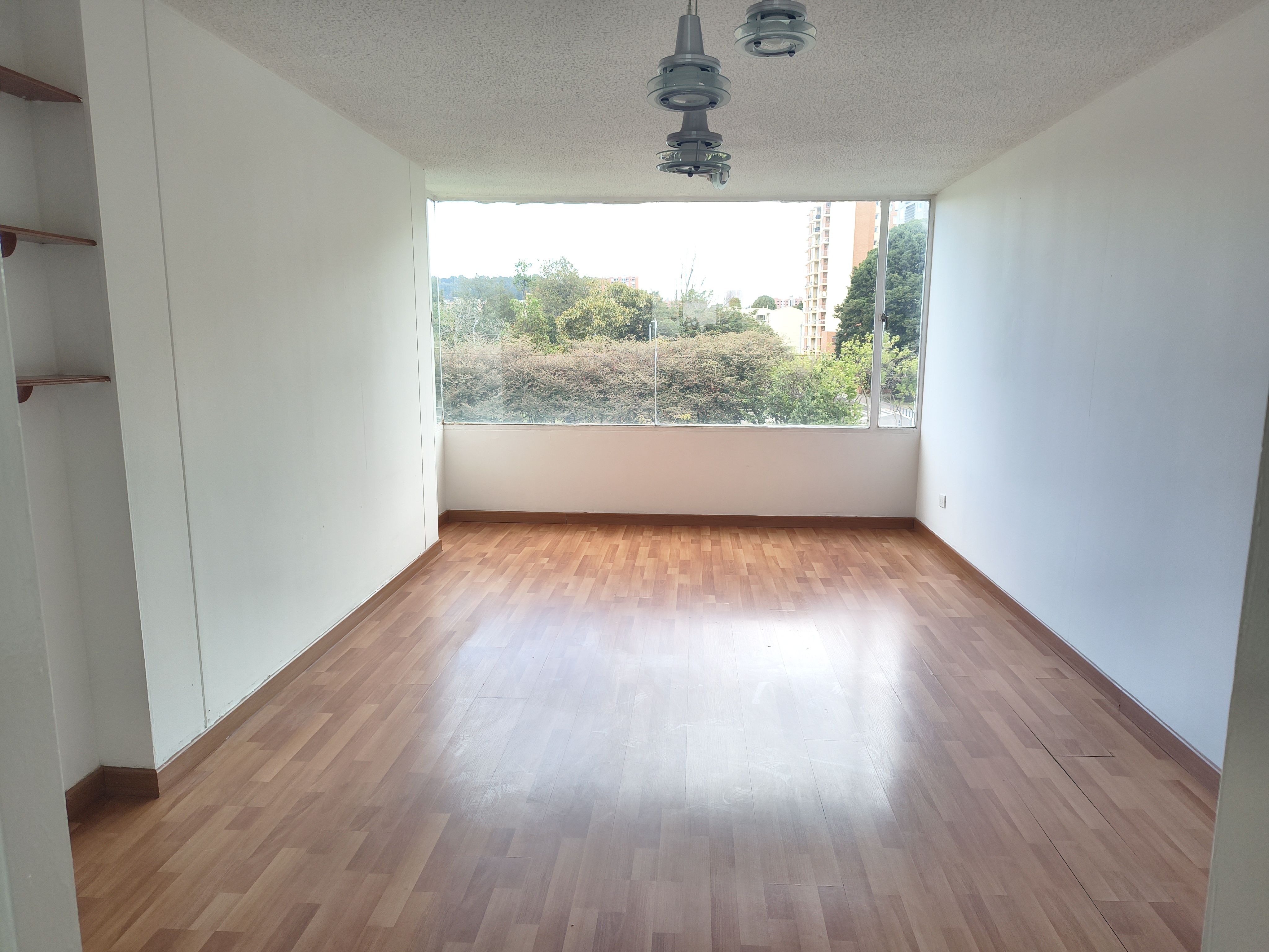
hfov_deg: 71.6
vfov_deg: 56.8
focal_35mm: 24
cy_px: 476
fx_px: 880
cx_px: 634
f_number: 1.8
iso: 100
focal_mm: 5.56
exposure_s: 1/235
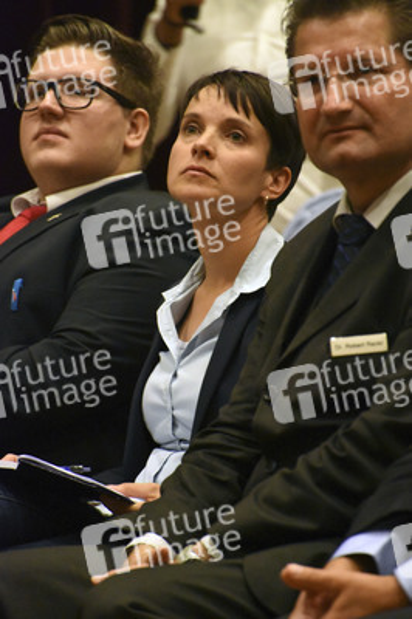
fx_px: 5159
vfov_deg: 6.9
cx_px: 206
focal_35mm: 300
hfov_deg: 4.6
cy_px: 310
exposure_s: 1/100
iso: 16000
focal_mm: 300
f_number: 5.6
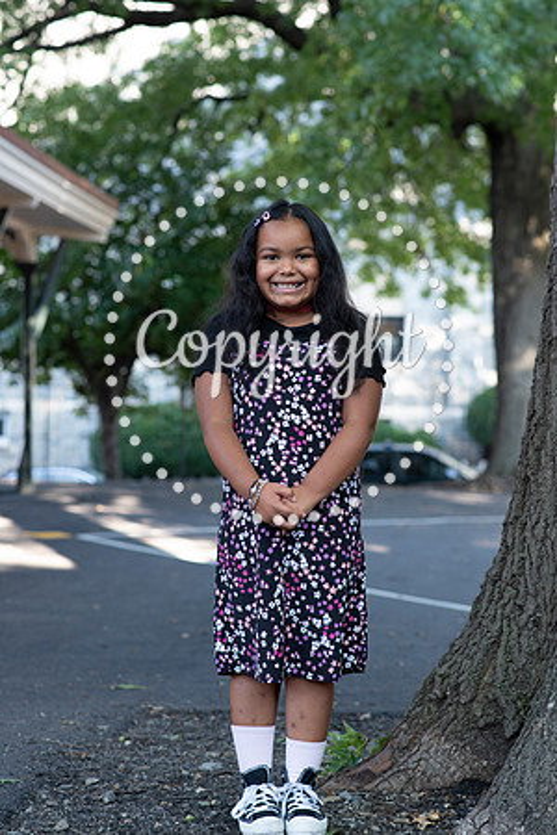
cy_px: 418
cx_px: 278
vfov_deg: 23.9
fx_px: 1973
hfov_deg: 16.1
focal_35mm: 85
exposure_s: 1/250
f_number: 4.5
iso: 800
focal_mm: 85
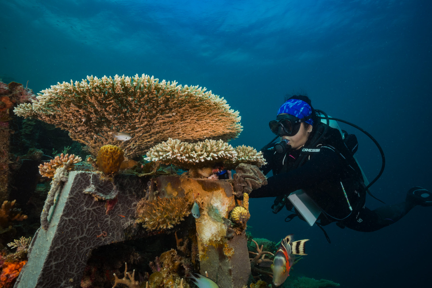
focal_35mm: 20
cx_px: 216
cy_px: 144
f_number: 16
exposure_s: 1/125
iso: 1000
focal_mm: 20
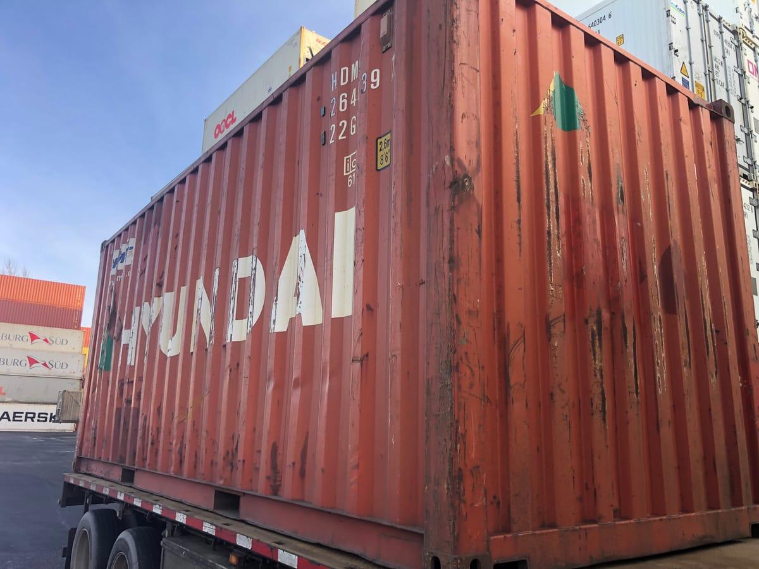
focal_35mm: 28
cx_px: 380
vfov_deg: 49.7
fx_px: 614
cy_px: 284
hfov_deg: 63.4
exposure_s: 1/223
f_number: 1.8
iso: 20
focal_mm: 3.99
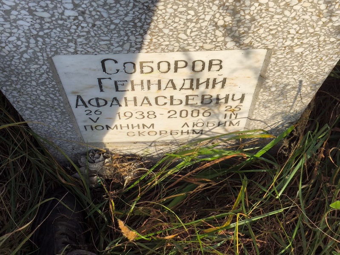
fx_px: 491
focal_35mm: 50
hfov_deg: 38.2
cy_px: 128
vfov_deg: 29.1
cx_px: 170
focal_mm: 4.71
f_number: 1.7
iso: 50
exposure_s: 1/954
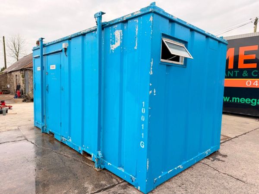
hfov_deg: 71.6
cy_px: 97
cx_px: 130
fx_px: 180
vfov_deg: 56.8
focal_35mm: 24
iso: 100
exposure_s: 1/602
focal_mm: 6.76
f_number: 1.78
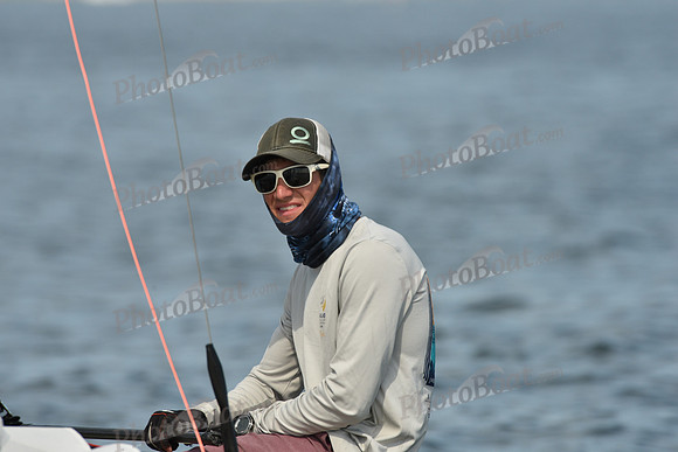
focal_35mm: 600
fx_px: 11302
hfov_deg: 3.4
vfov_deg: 2.3
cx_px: 339
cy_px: 226
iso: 250
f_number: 8
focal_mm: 600
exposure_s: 1/1000
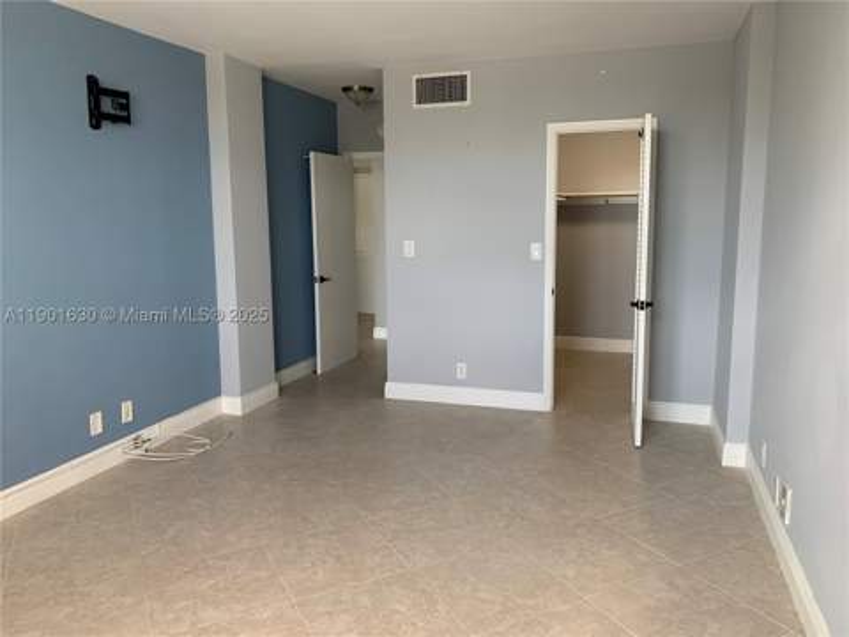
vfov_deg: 53.1
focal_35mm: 26
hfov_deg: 67.3
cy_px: 318
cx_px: 424
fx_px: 638
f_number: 1.8
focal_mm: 4.25
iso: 64
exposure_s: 1/121
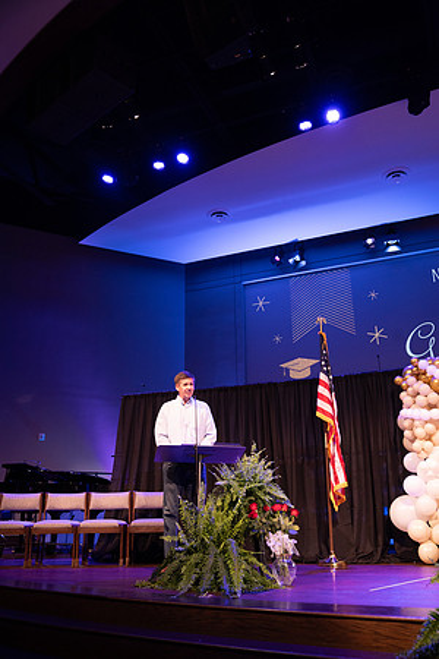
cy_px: 330
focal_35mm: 31
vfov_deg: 60.3
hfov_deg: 42.3
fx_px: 567
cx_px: 220
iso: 2500
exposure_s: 1/200
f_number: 4
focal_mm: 31
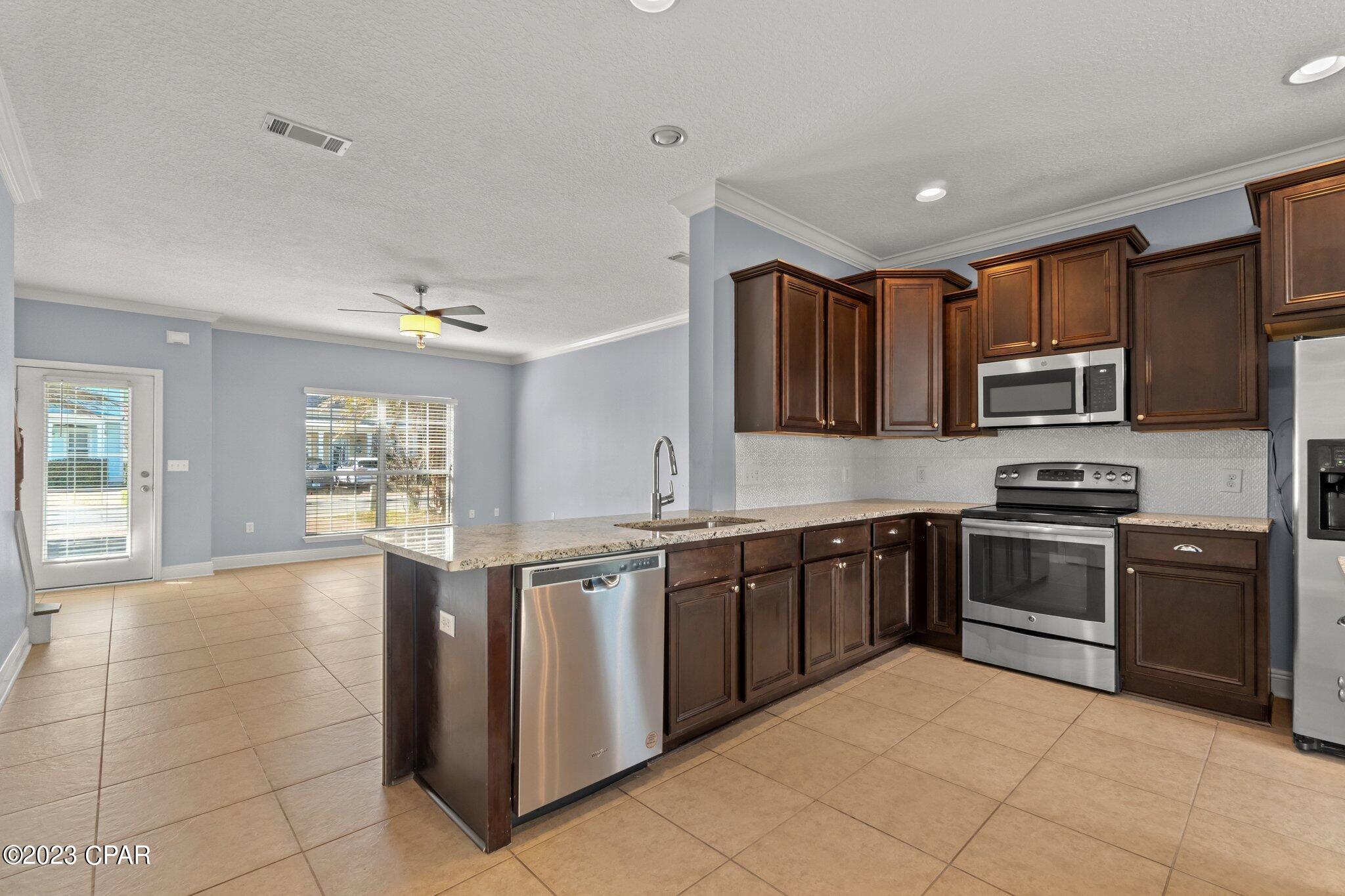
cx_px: 672
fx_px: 560
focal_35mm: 15
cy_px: 448
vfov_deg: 77.3
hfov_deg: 100.4
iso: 400
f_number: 9
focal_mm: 10
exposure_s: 1.6
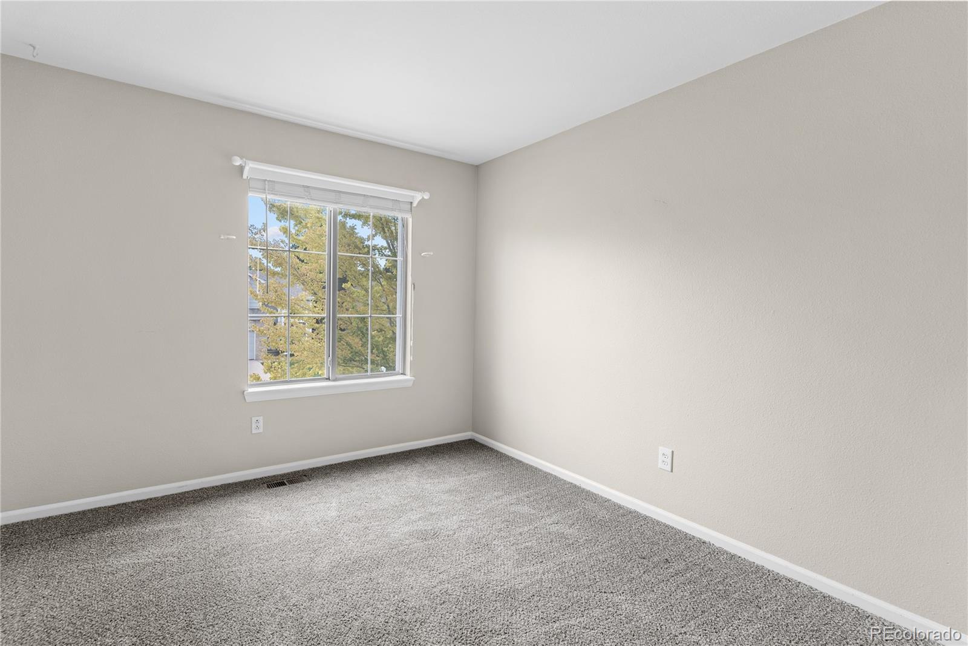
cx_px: 484
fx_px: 457
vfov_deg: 70.5
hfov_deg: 93.3
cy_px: 323
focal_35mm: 17
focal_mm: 17
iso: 100
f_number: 7.1
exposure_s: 1/4
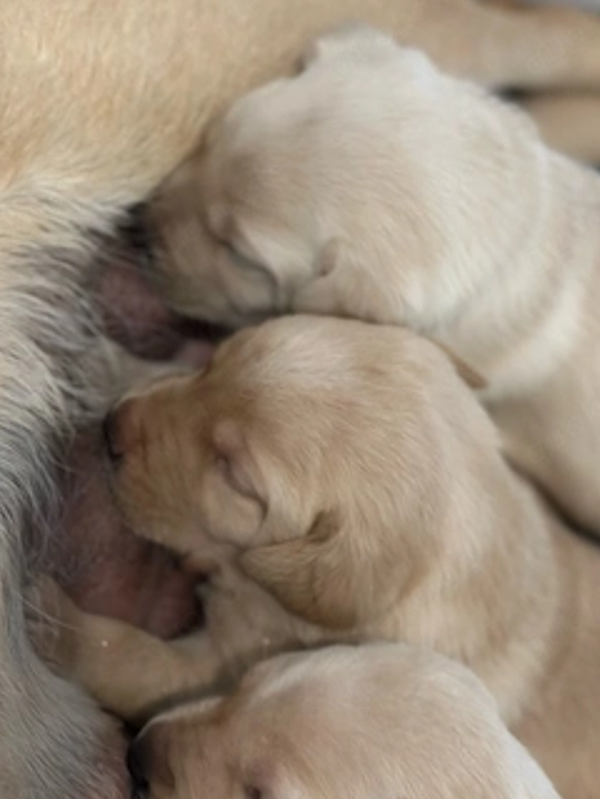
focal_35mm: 60
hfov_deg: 24.4
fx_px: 1387
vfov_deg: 32.2
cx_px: 268
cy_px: 437
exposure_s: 1/33
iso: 500
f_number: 1.78
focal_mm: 6.86
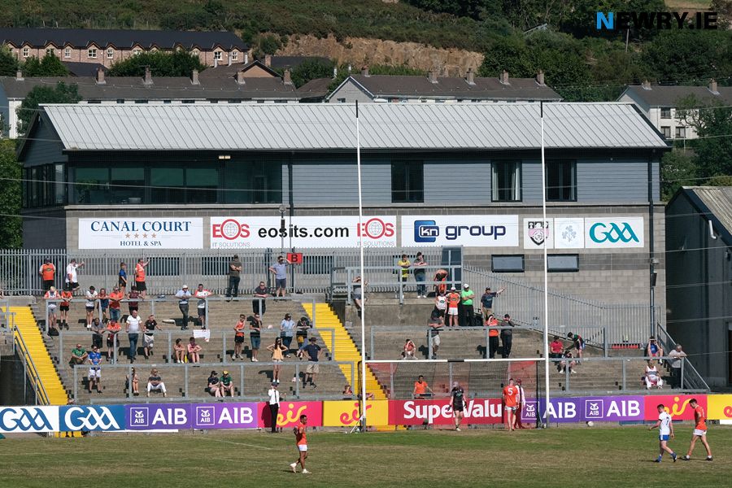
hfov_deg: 13.7
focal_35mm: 150
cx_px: 366
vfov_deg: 9.1
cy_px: 244
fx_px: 3050
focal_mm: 100
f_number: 8
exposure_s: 1/1500
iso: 500
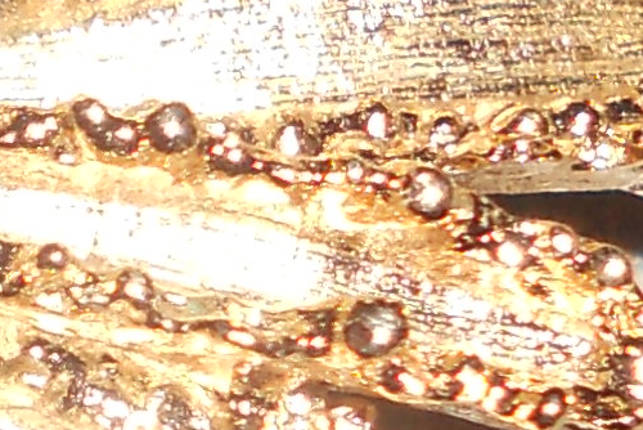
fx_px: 4754
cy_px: 276
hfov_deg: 7.5
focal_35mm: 266
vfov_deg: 5.2
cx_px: -527
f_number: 8.8
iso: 80
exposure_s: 1/25
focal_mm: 5.8
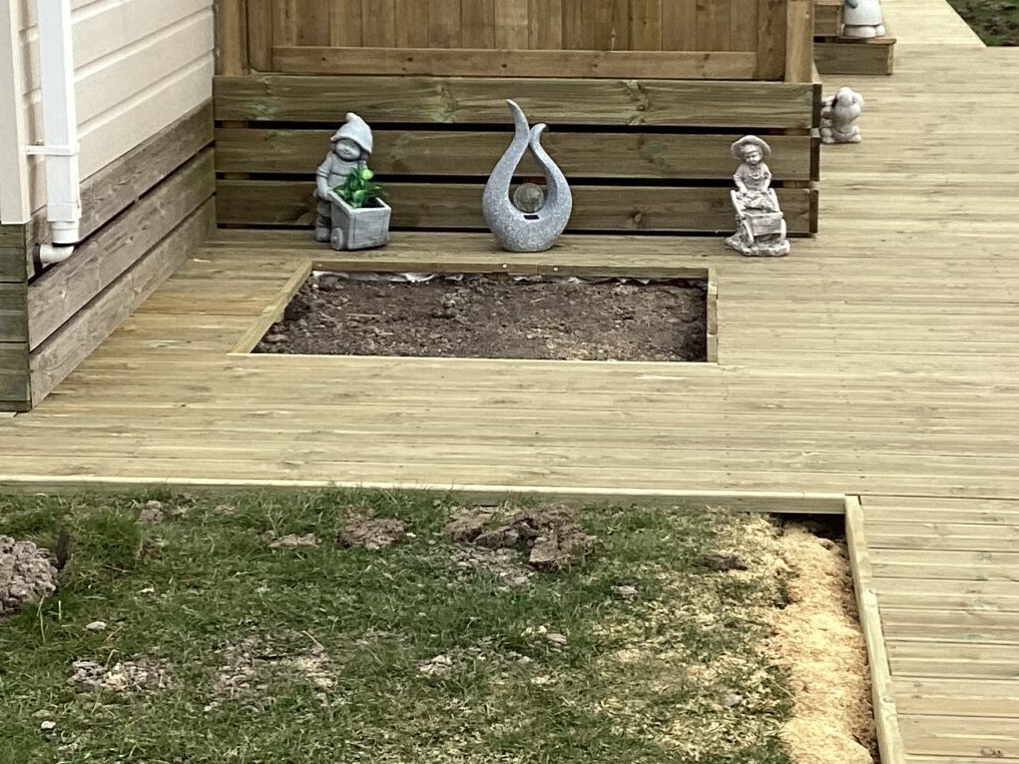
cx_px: 535
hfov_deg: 25.0
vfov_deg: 18.8
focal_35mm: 78
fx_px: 2296
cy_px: 189
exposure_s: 1/617
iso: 25
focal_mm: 3.3
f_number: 2.4
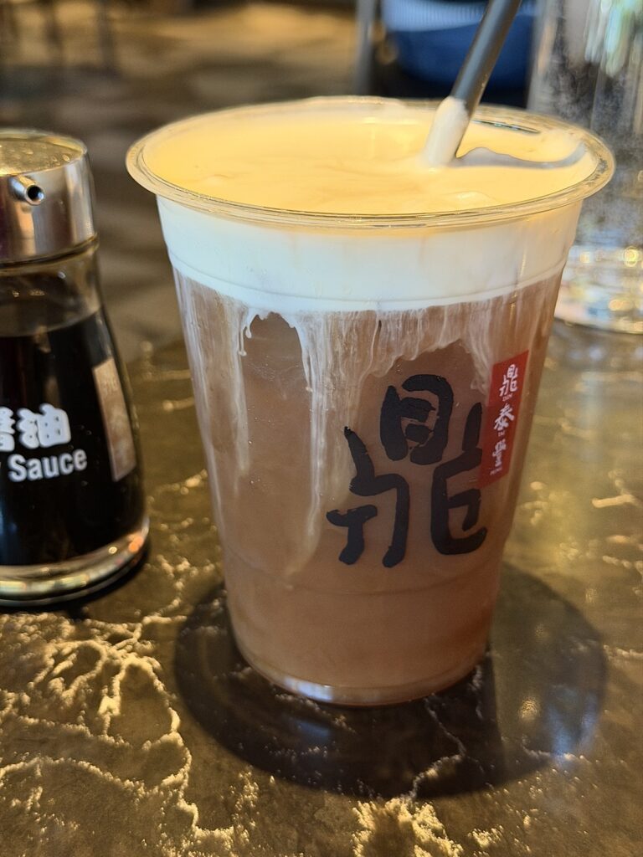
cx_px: 322
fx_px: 1189
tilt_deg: -26.5
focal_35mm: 48
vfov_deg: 39.7
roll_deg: -0.3
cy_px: 428
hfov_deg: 30.3
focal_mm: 6.76
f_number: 1.78
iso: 250
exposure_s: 1/60
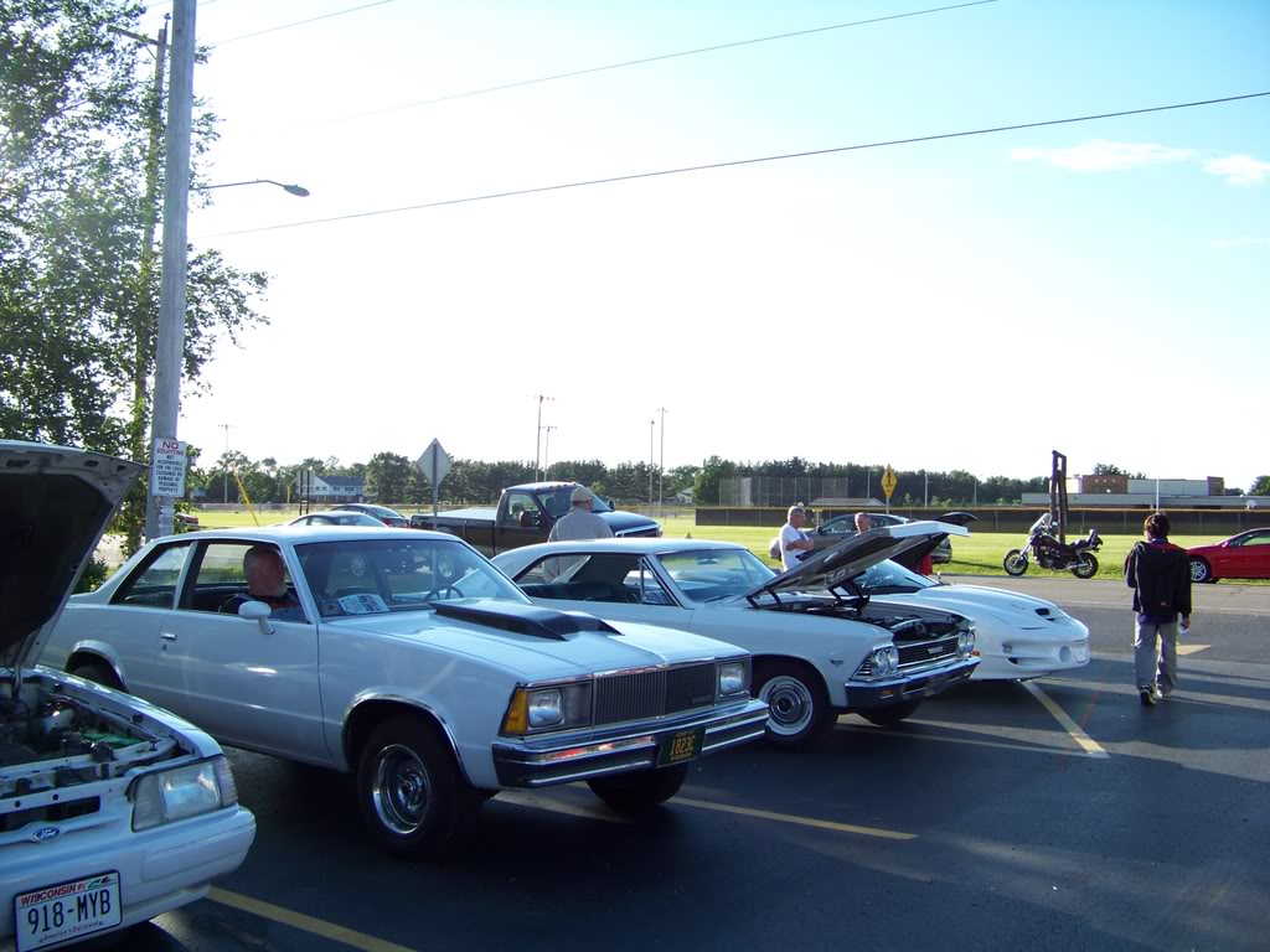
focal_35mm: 36
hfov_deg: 51.4
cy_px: 476
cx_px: 635
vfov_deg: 39.7
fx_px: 1321
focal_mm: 5.85
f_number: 2.8
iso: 68
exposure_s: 1/400
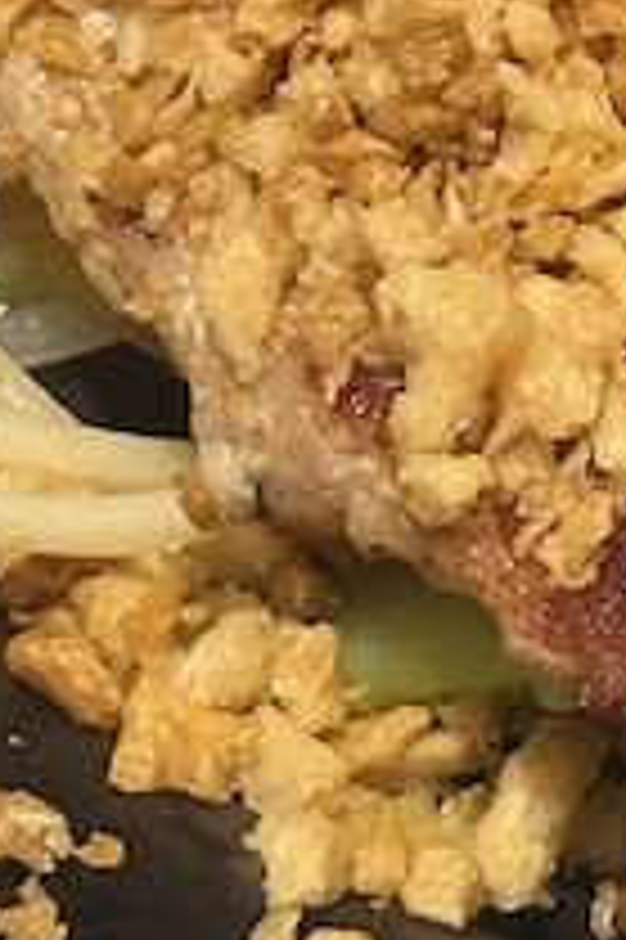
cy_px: -13
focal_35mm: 306
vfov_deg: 6.7
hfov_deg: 4.4
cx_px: 1270
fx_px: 7994
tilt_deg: -47.4
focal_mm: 6.9
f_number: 1.8
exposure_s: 1/60
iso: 200
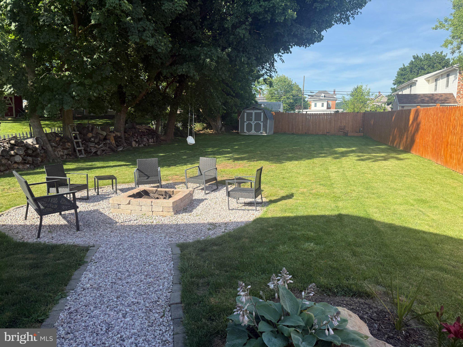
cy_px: 174
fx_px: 321
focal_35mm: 24
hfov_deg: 71.6
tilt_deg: -7.3
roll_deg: -1.1
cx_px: 232
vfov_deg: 56.8
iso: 80
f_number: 1.78
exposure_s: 1/1653
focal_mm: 6.76
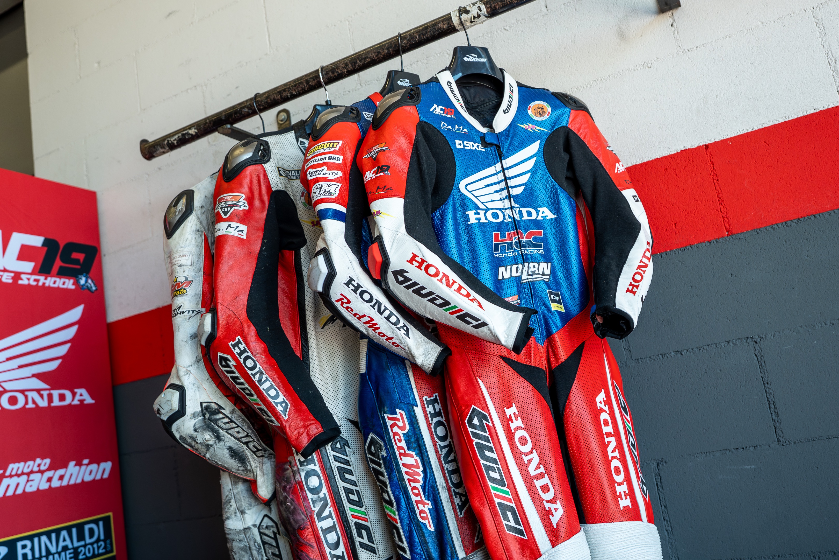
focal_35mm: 30
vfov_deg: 43.6
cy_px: 280
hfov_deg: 61.9
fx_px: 699
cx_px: 420
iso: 400
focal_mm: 20
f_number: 2.5
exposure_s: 1/1000
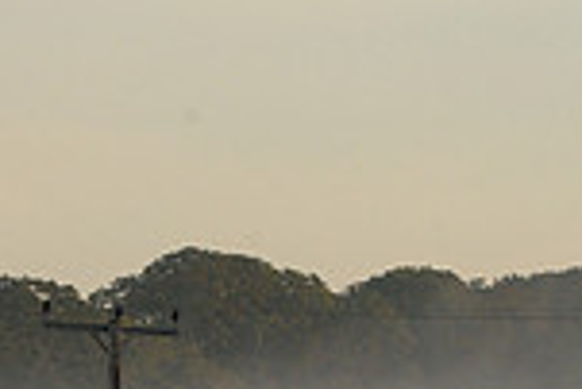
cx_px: 1048
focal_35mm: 518
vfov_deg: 2.7
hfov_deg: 3.9
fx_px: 8382
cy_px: 327
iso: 2500
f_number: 7.1
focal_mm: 135
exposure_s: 1/640
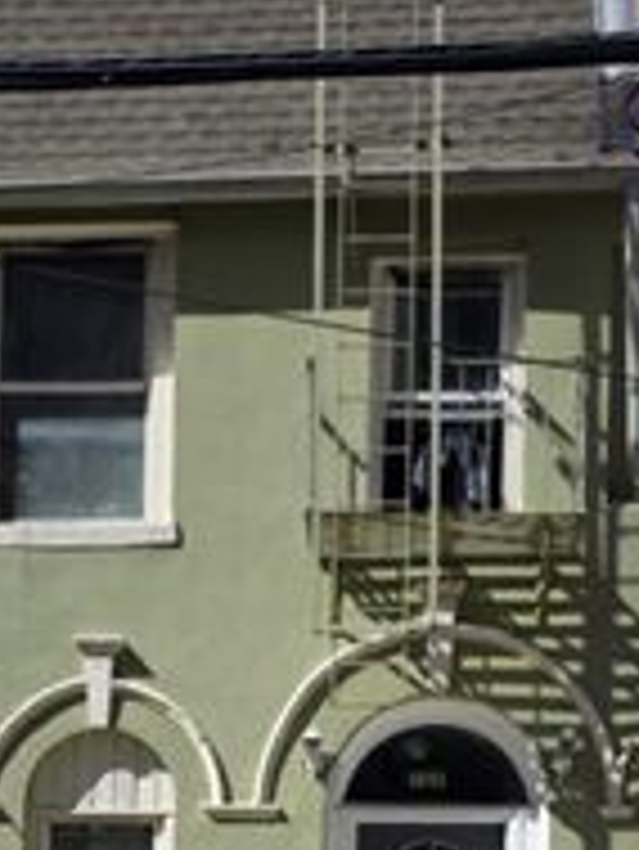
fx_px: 1991
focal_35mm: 81
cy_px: 1014
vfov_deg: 22.3
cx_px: 225
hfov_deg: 18.2
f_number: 1.7
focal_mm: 6.25
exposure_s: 1/7061
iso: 80
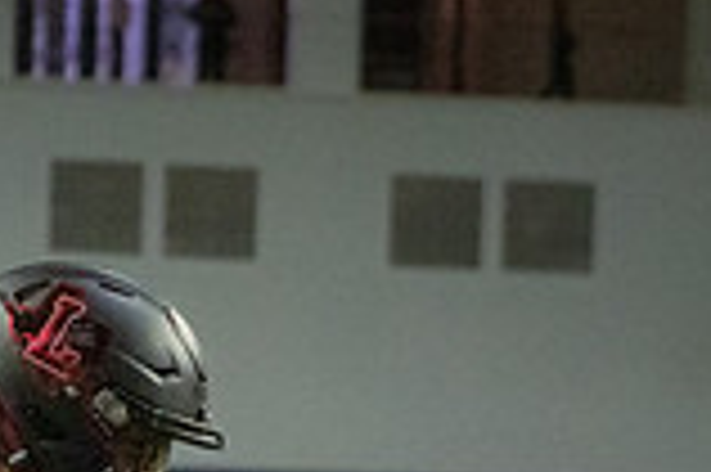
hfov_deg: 4.3
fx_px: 9332
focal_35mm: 473
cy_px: 1025
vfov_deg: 2.9
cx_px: 1045
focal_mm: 100
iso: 10000
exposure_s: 1/1000
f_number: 4.5
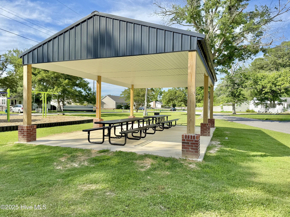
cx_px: 145
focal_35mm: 24
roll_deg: -1.1
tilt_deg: +0.1
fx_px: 201
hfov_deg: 71.6
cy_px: 108
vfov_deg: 56.8
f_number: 1.78
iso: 80
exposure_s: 1/2703
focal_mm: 6.76
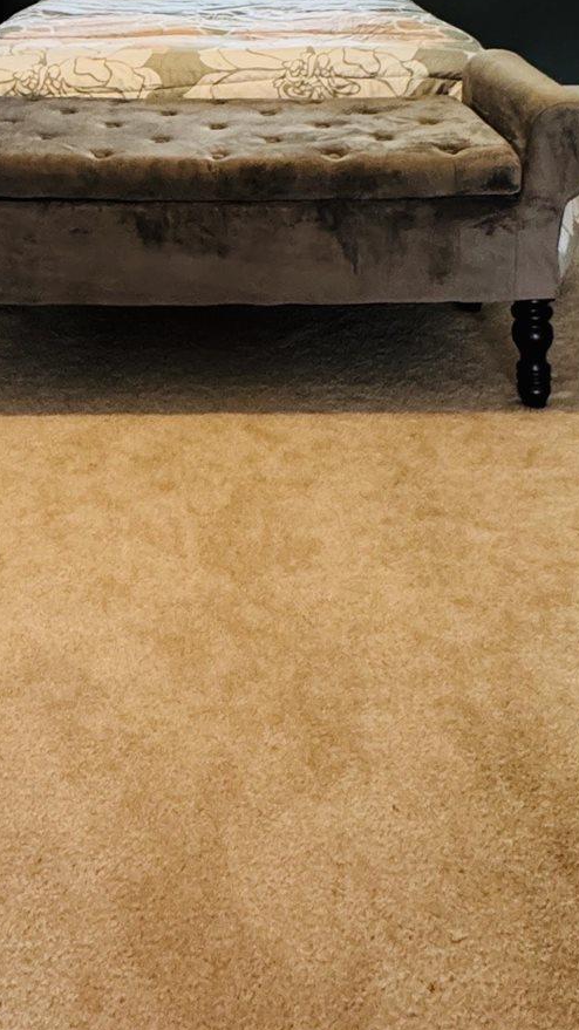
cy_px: 40
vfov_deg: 44.3
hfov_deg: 29.6
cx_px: 219
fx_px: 1092
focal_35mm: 40
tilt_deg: -8.7
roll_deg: +0.7
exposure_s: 1/60
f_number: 2.2
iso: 640
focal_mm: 2.22
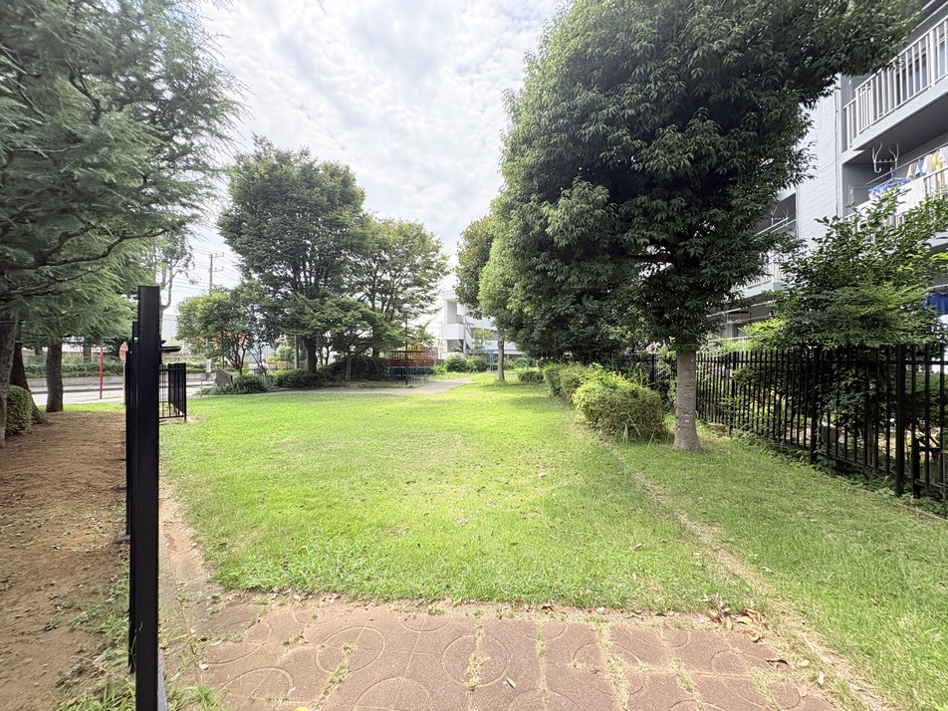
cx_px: 474
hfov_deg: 102.1
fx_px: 383
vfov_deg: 85.7
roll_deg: +0.6
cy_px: 356
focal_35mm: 14
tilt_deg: +1.8
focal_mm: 2.22
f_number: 2.2
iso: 64
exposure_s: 1/596
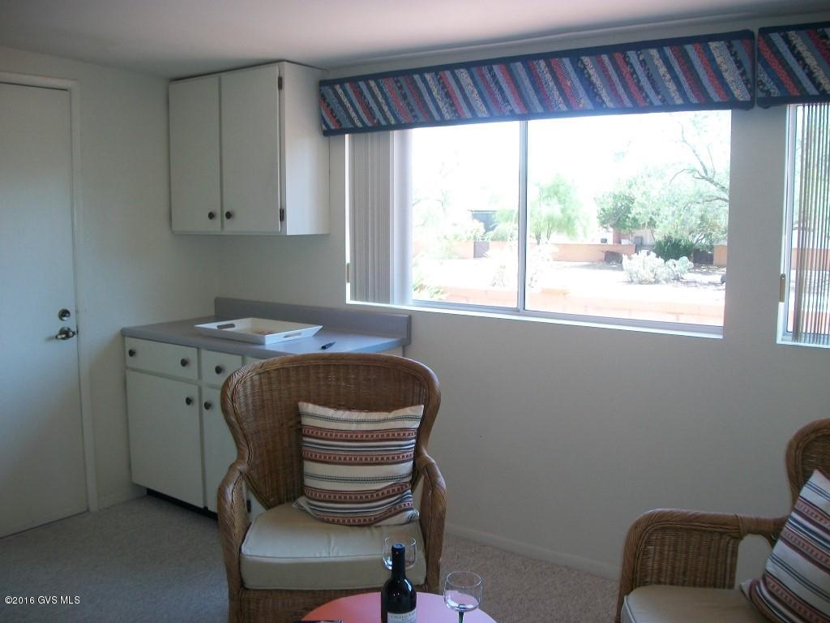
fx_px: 767
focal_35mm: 32
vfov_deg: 44.2
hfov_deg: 56.8
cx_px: 415
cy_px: 312
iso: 80
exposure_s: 1/60
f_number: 2.9
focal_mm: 5.7
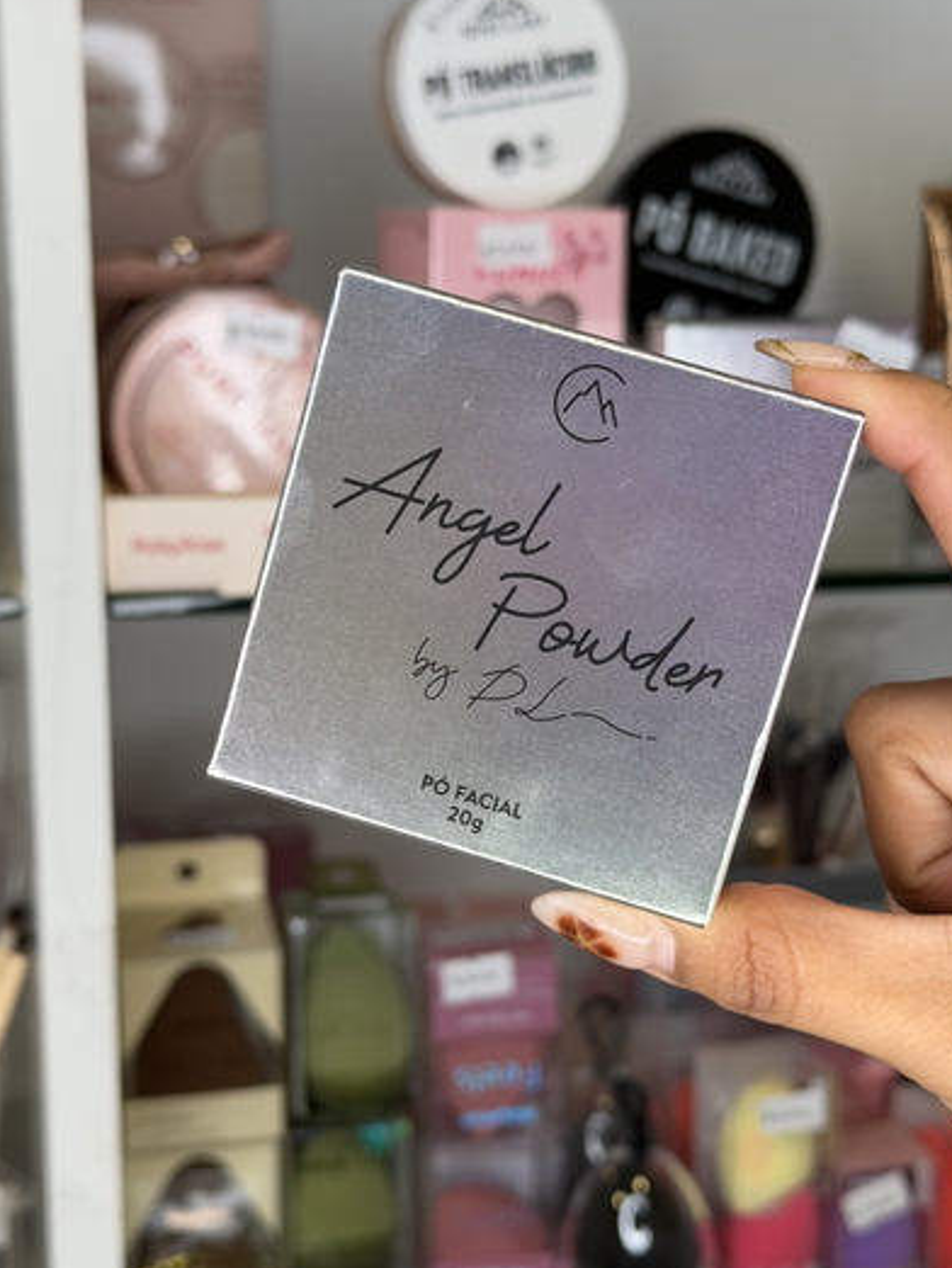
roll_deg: -1.3
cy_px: 630
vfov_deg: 38.9
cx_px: 481
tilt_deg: -11.5
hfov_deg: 29.7
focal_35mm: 49
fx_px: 1795
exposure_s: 1/118
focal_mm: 6.76
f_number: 1.78
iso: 64
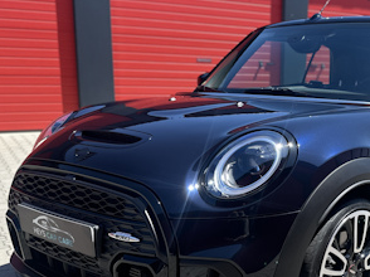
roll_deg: -1.9
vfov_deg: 29.3
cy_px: 195
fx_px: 523
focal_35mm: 49
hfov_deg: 37.9
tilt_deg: -13.4
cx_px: 282
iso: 80
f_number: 1.78
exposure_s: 1/2299
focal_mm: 6.86
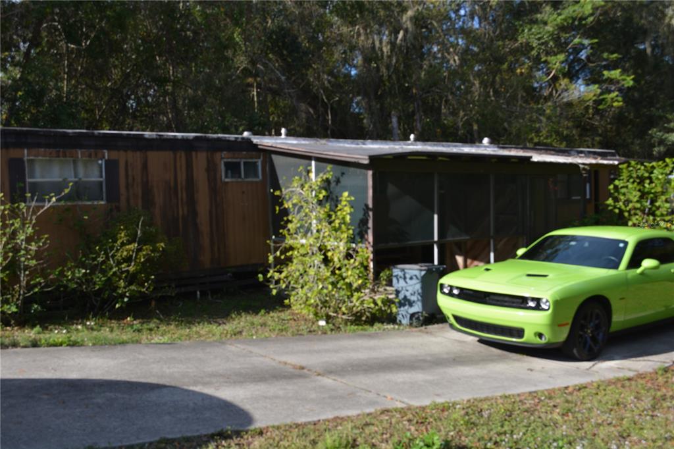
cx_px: 337
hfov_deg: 53.1
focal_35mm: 36
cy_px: 224
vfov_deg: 36.8
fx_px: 674
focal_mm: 24
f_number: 8
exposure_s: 1/250
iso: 180
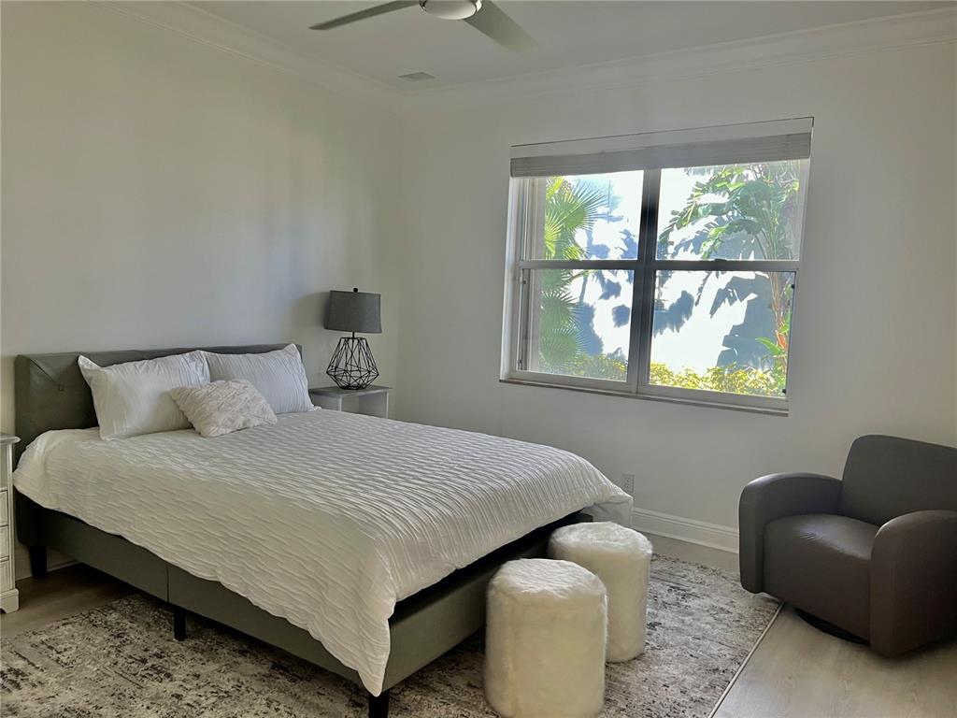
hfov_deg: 67.3
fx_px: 719
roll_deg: -2.1
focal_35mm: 26
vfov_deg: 53.1
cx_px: 478
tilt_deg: -5.9
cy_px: 359
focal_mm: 5.7
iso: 125
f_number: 1.5
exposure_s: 1/62
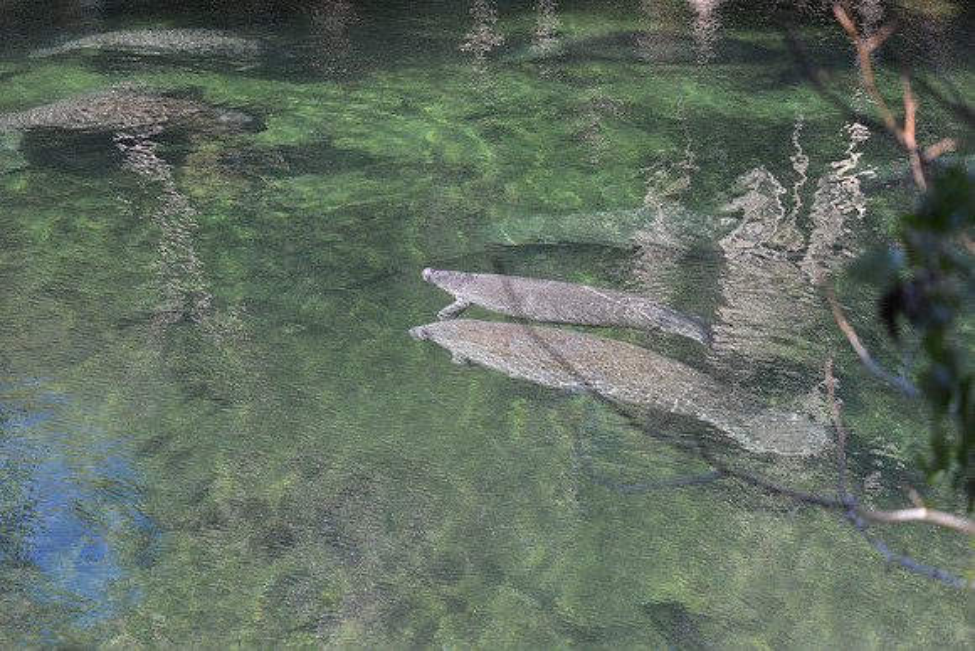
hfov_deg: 25.4
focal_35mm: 80
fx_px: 2167
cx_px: 488
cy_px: 326
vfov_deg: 17.1
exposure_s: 1/400
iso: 1600
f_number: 4.5
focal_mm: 80
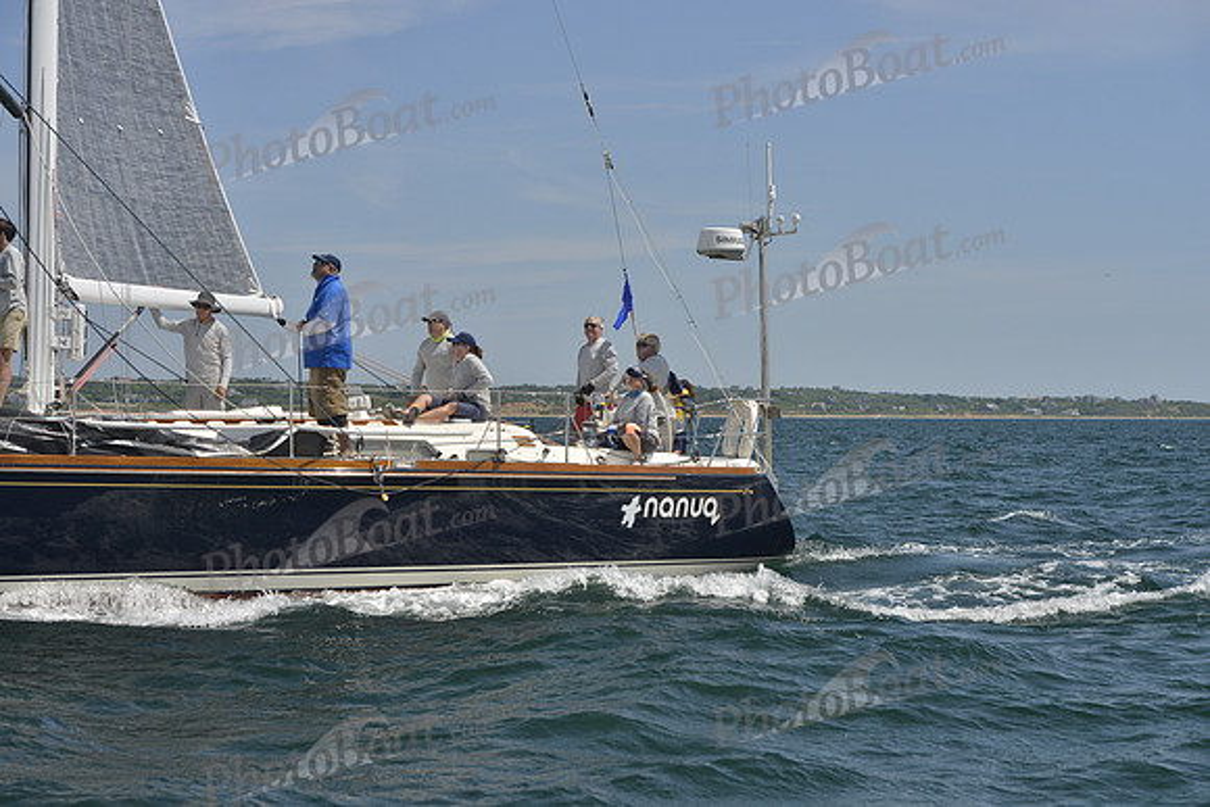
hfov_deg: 28.8
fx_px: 2353
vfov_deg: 19.5
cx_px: 605
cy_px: 404
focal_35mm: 70
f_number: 8
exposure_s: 1/800
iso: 400
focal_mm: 70
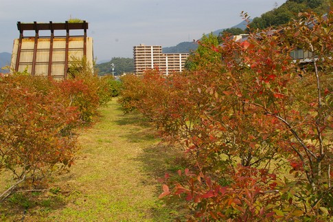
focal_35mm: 42
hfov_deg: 46.4
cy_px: 111
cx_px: 166
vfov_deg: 31.9
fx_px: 388
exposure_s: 1/250
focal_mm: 28
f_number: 11
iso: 200
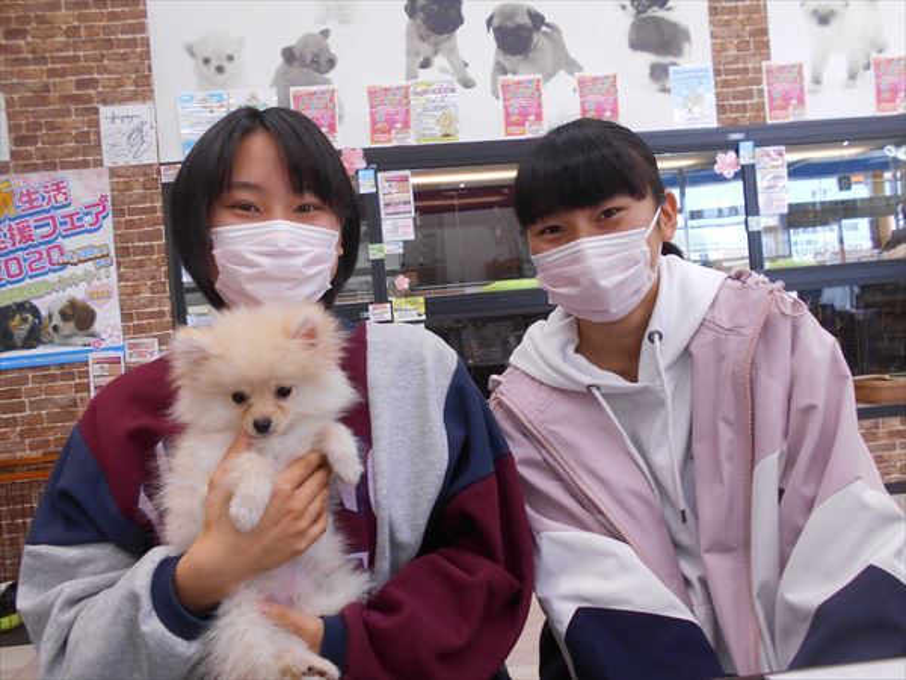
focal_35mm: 26
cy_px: 340
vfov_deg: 53.1
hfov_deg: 67.3
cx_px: 453
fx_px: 680
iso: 100
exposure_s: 1/30
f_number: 3.2
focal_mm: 4.6
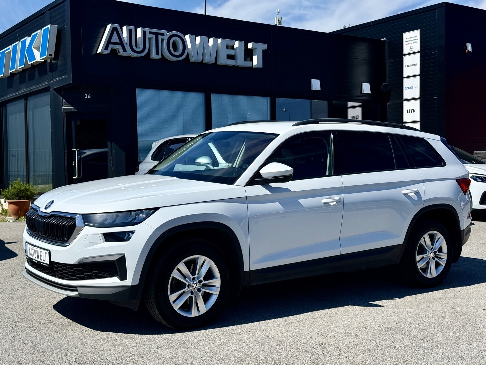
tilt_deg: -1.4
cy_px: 182
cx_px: 243
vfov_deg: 30.3
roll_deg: +0.6
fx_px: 674
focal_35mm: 48
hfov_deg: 39.7
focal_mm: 6.76
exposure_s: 1/11364
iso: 100
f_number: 1.78
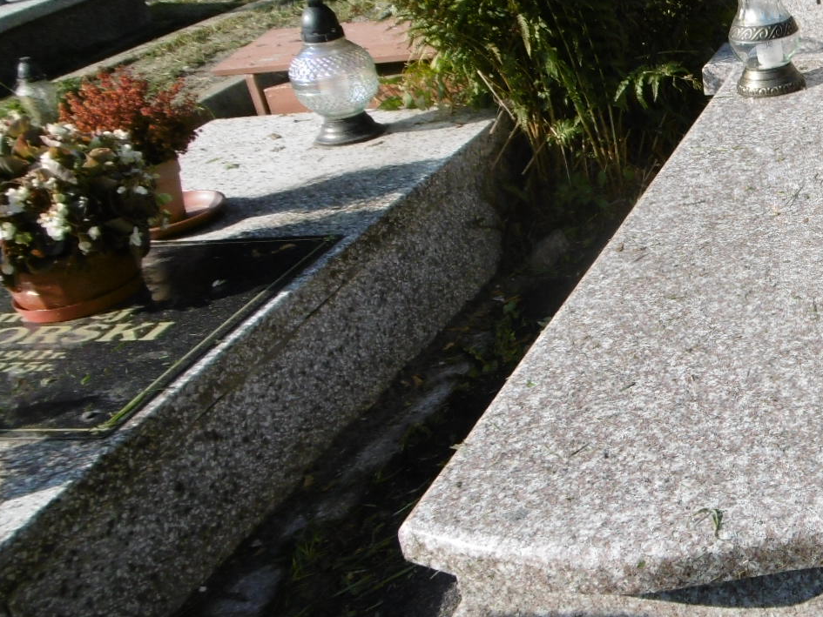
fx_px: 1236
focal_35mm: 52
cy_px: 242
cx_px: 857
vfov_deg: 28.0
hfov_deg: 33.2
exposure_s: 1/800
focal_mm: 4.3
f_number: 3.1
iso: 100
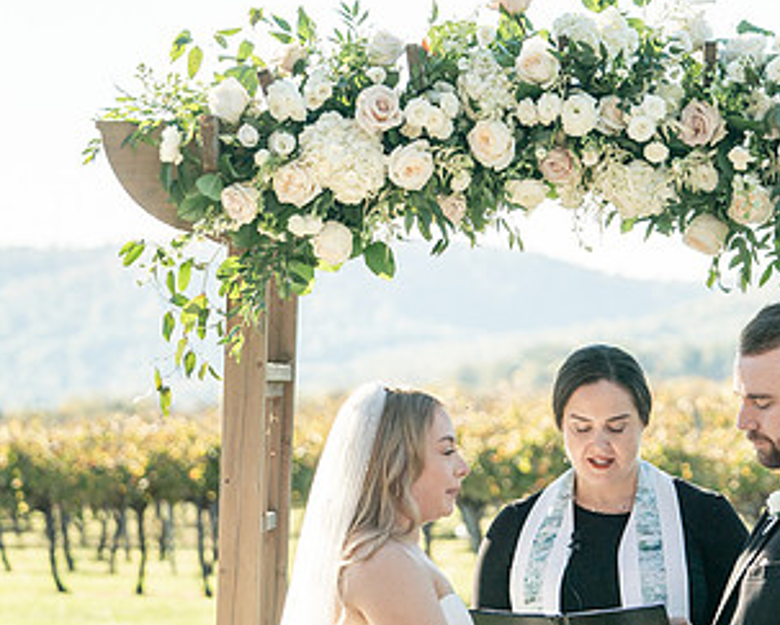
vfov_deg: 7.8
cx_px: 571
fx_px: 4598
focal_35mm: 199
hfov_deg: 9.7
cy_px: 277
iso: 100
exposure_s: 1/1000
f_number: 4
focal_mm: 90
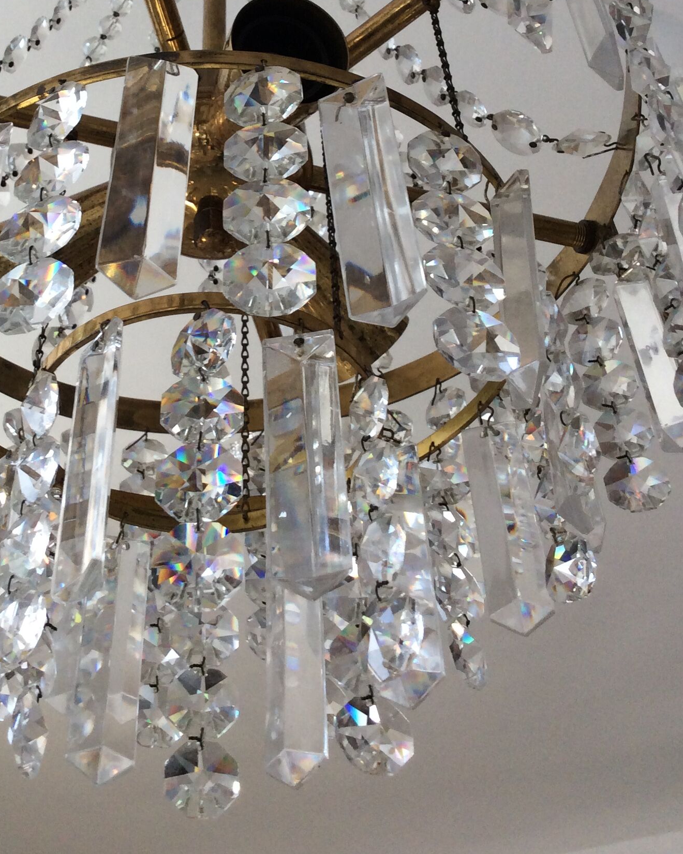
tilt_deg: +47.3
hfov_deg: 30.6
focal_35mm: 49
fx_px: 1238
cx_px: 232
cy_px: 192
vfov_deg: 36.9
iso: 50
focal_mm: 3.3
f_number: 2.4
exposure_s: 1/100
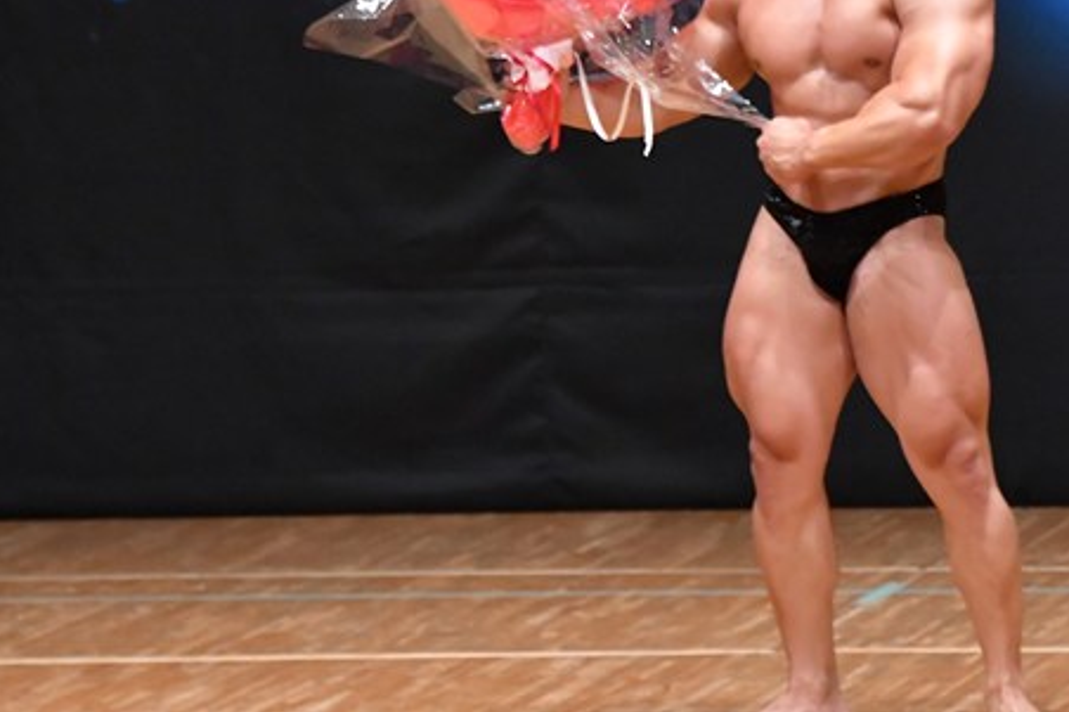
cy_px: 189
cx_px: 860
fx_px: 13743
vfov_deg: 3.0
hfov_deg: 4.5
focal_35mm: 463
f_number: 5.6
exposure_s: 1/400
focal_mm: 180
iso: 6400
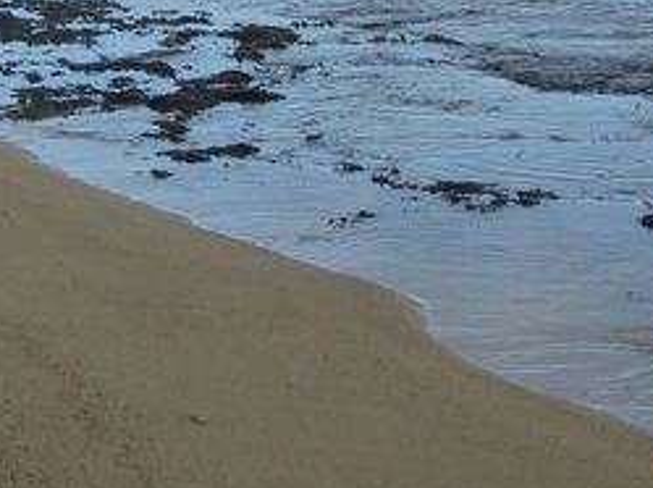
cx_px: 21
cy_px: -160
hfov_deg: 8.9
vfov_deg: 6.6
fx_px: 4182
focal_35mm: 222
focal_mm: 11.7
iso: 80
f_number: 4.4
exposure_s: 1/320
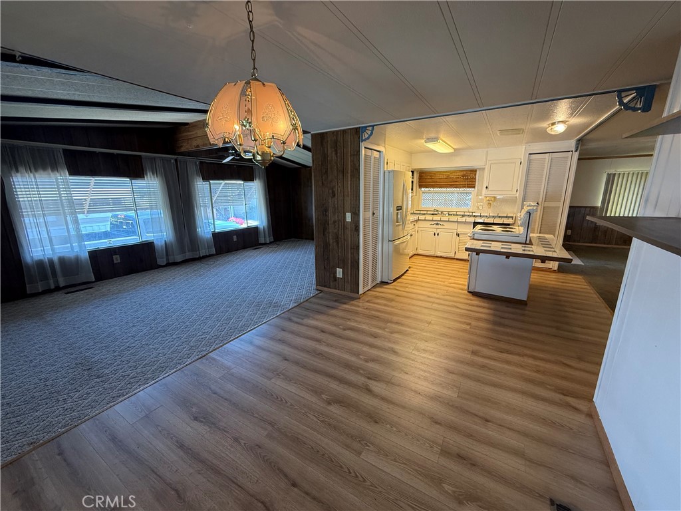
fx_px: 275
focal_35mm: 14
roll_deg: +0.5
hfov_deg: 102.1
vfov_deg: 85.7
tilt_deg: -13.5
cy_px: 256
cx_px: 340
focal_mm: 2.22
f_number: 2.2
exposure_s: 1/120
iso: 320
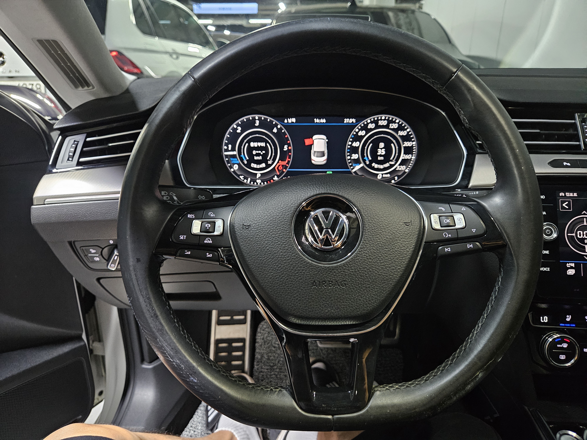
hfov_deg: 73.9
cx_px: 294
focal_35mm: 23
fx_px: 390
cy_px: 220
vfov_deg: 58.9
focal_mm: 5.4
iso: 1250
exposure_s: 1/24
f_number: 1.8
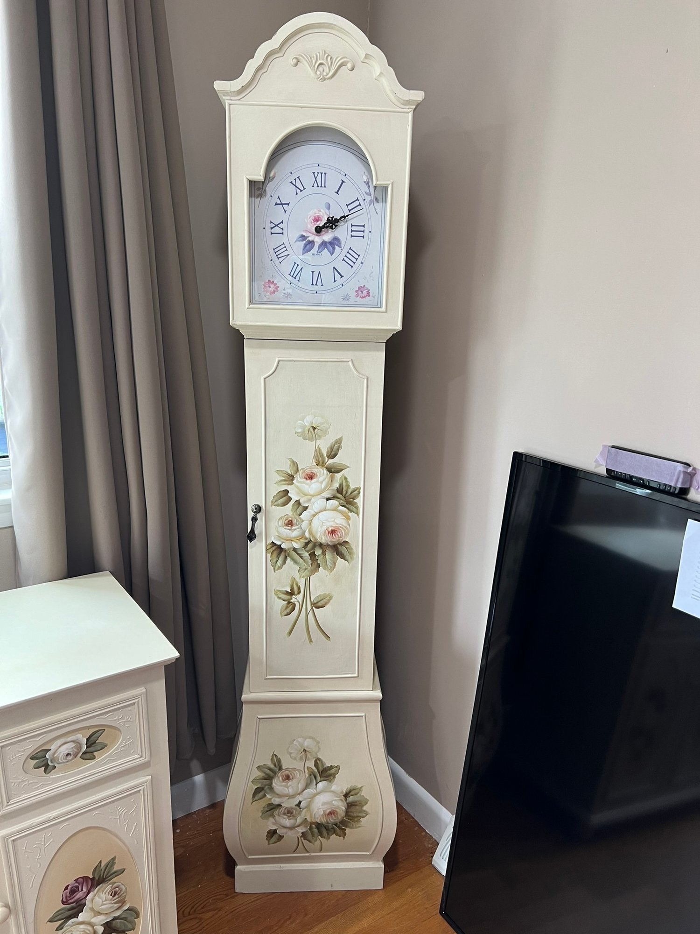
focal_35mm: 26
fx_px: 701
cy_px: 467
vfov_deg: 67.3
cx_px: 350
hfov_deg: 53.1
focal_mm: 5.7
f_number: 1.5
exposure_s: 1/60
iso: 80
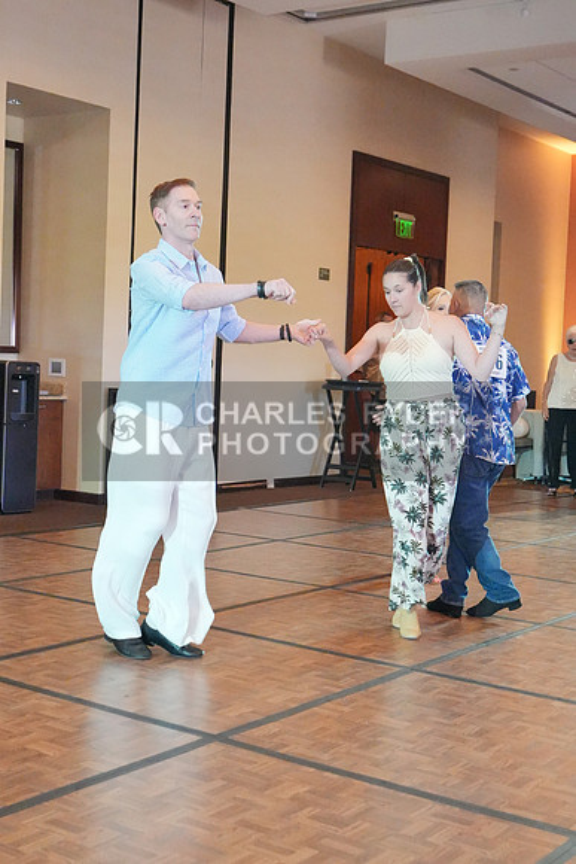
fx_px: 1247
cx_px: 288
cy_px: 432
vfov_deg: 38.2
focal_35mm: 52
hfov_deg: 26.0
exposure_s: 1/400
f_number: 4
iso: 12800
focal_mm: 35
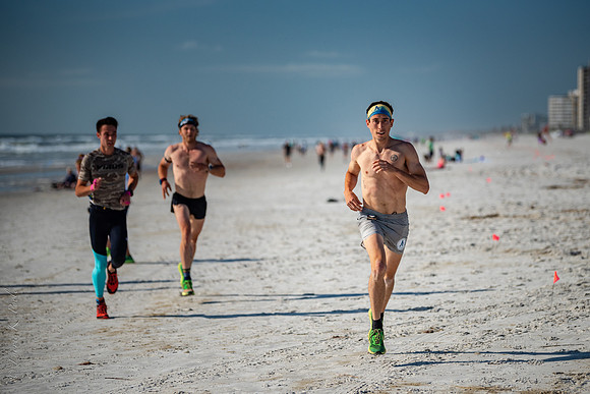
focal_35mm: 133
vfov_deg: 10.3
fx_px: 2186
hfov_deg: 15.4
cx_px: 322
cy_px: 179
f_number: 2.8
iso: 360
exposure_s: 1/4000
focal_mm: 122
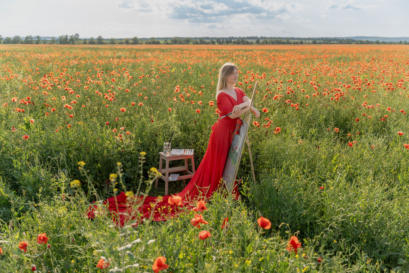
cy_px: 136
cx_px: 204
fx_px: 420
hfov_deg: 51.9
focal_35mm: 37
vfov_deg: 35.9
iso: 125
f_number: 3.2
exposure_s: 1/800
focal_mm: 37
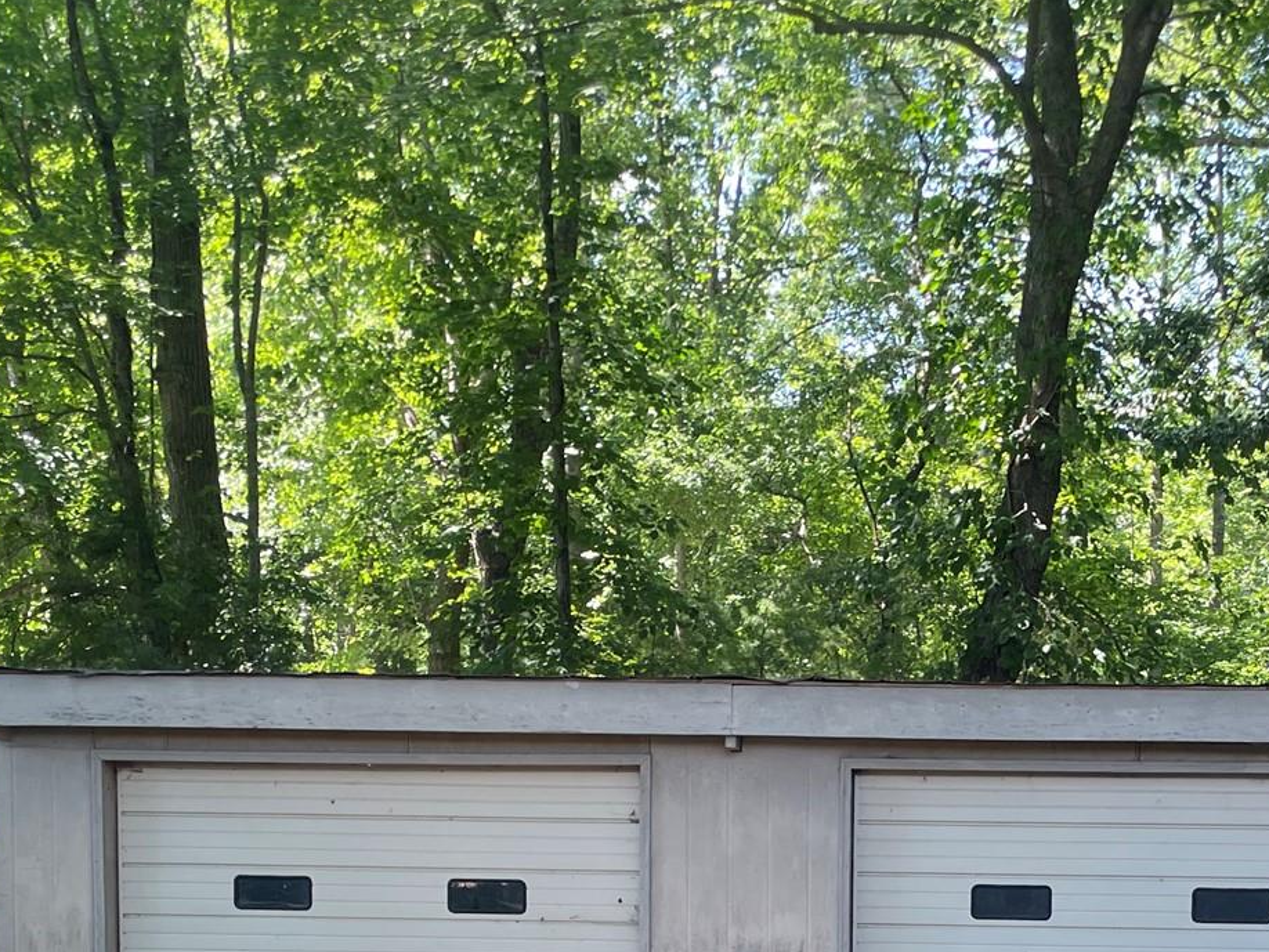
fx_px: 2127
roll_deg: -0.7
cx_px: 890
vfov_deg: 24.0
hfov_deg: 32.8
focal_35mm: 58
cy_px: 989
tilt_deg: -4.9
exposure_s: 1/121
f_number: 1.6
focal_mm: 4.2
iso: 40
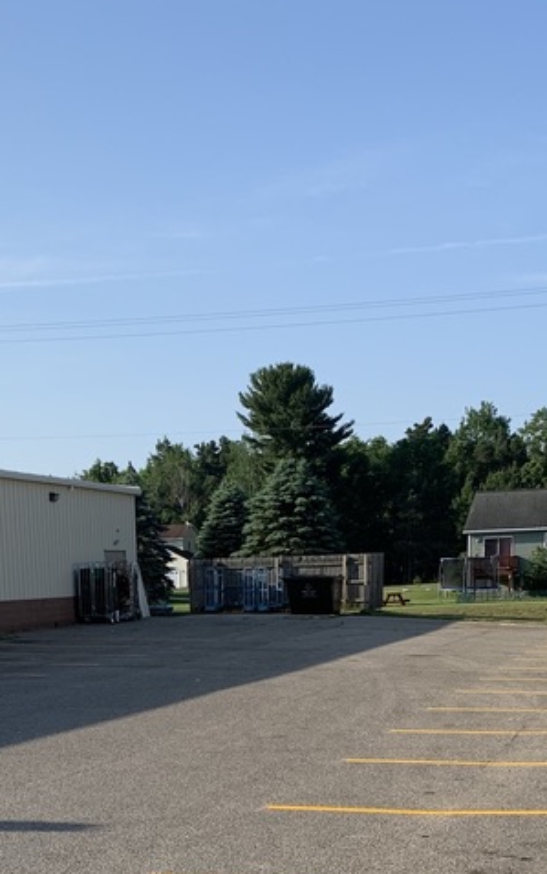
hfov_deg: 21.9
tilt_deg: -11.8
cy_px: 883
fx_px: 1406
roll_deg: +1.3
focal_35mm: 59
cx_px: 172
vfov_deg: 31.8
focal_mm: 4.25
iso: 25
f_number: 1.8
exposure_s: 1/1812
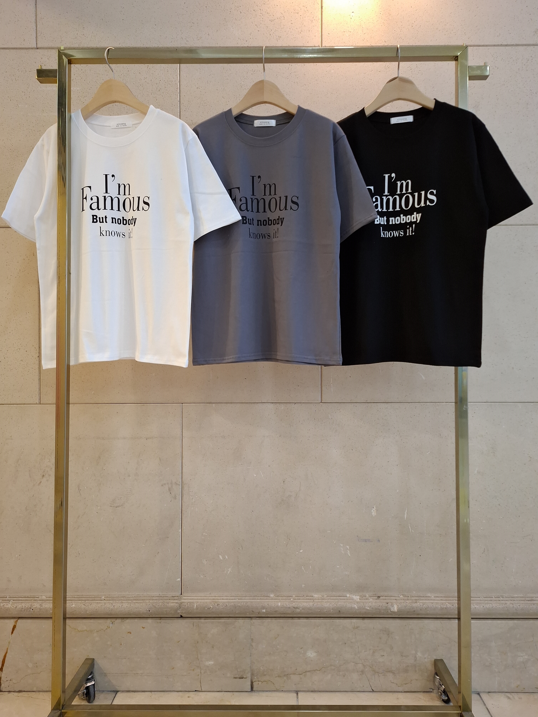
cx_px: 269
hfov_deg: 54.9
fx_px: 518
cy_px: 358
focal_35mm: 25
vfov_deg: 69.4
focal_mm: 5.23
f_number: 1.8
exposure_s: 1/120
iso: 250
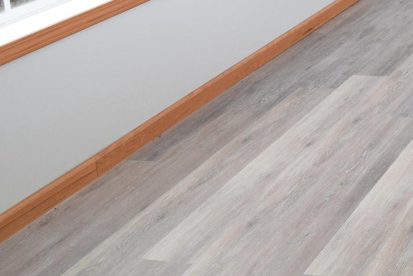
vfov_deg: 20.0
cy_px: -154
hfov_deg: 25.4
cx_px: 636
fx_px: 654
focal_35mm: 57
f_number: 7.1
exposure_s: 1/200
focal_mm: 10
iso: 400
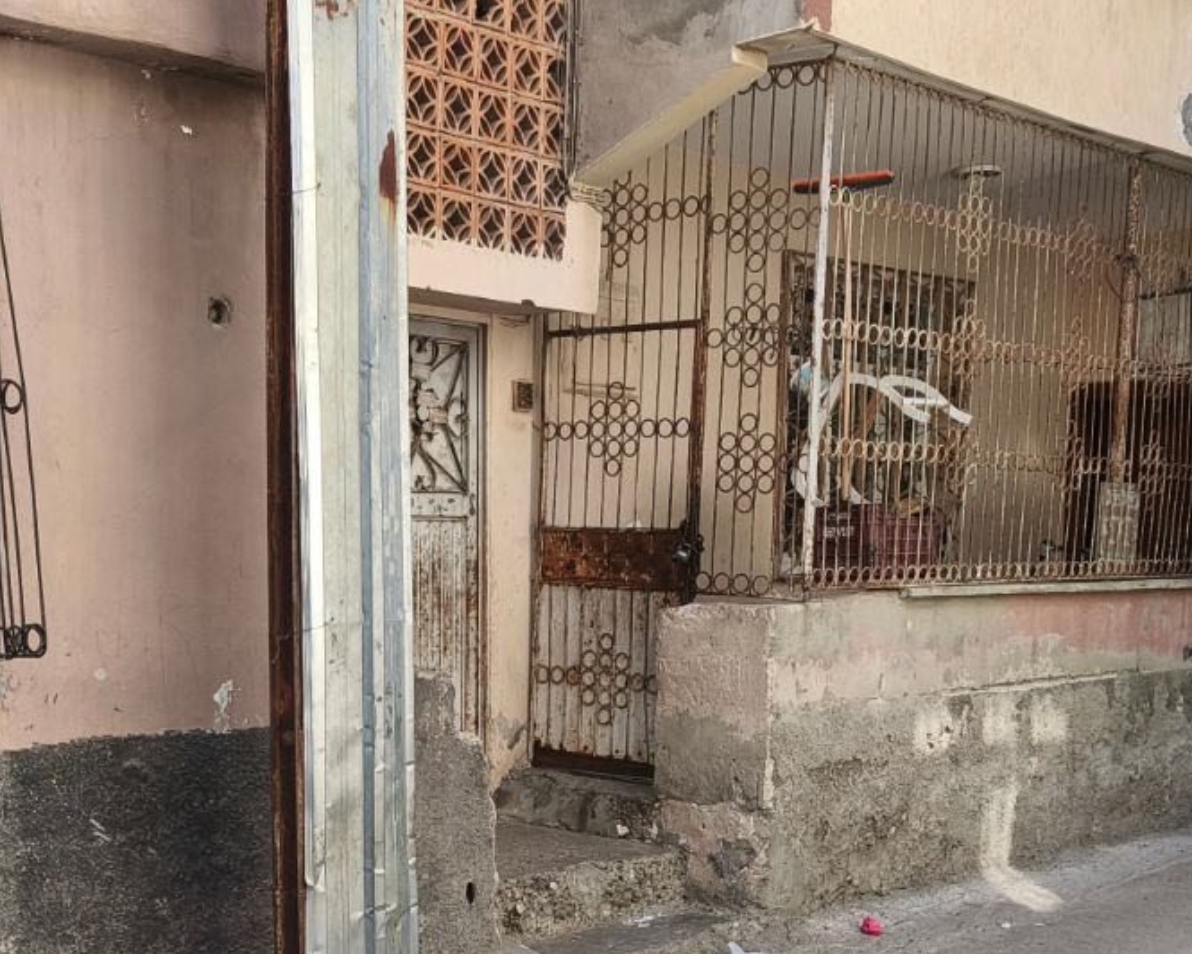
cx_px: 414
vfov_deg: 27.5
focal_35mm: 54
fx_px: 1905
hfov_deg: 34.5
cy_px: 785
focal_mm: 5.35
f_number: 1.7
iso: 80
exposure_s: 1/434
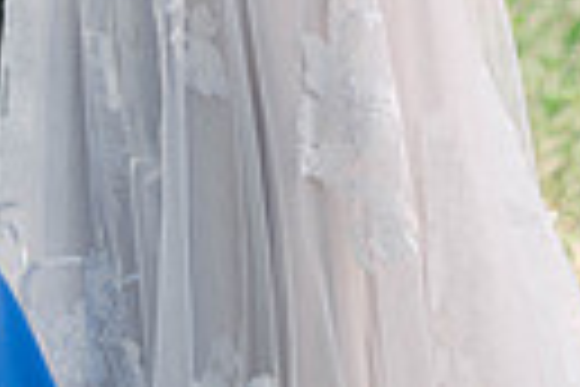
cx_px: 112
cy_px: -477
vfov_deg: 5.9
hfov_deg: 9.2
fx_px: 3609
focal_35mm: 224
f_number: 2
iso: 100
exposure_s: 1/2000
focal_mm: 50
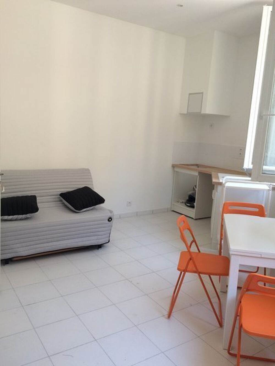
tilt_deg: -9.5
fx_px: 307
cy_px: 183
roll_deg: -3.4
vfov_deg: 61.7
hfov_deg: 48.2
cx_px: 138
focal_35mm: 29
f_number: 2.2
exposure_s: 1/100
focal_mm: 4.15
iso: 50
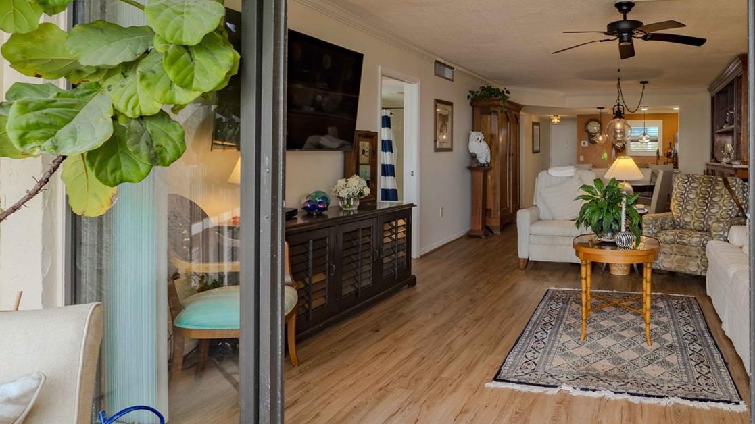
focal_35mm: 25
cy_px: 155
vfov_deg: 45.9
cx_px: 520
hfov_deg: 71.7
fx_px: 495
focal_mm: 11
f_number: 5.6
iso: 200
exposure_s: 1/100
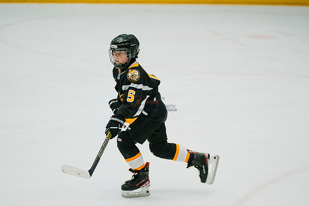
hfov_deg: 15.2
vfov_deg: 10.2
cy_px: 103
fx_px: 1159
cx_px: 154
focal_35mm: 135
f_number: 3.2
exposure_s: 1/2000
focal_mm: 120
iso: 3200
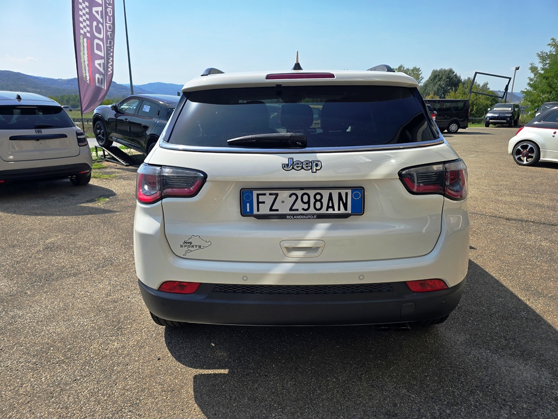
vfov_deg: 58.9
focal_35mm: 23
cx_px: 279
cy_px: 210
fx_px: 371
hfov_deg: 73.9
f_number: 1.7
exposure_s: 1/838
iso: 12
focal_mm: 6.3
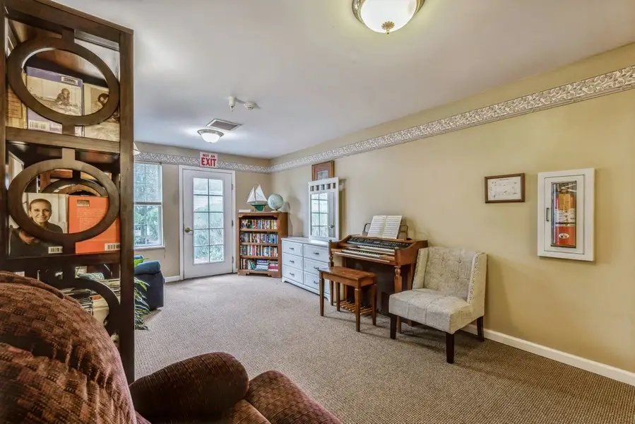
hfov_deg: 100.4
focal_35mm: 15
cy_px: 212
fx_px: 265
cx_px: 318
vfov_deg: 77.4
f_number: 11
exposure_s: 1.3
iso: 100
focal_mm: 15
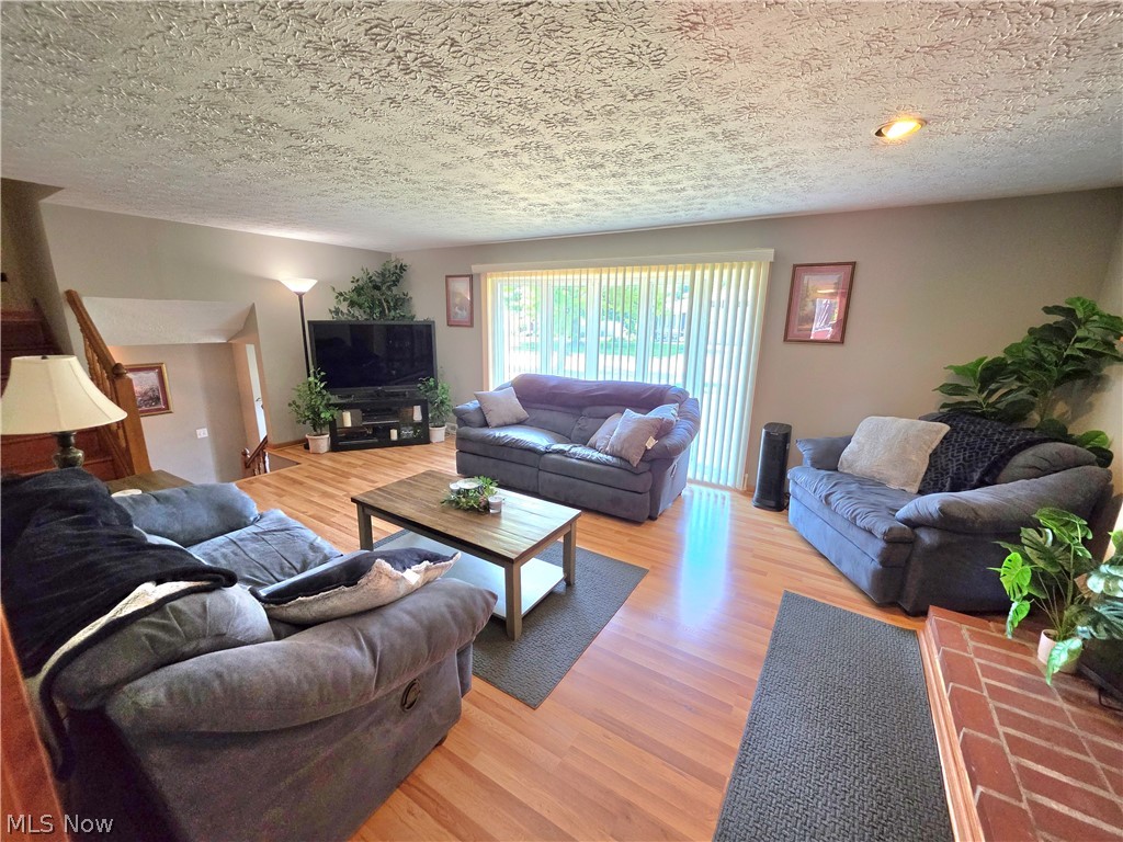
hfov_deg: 106.2
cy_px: 421
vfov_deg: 89.9
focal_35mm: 13
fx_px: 422
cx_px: 562
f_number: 1.9
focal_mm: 2.2
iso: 250
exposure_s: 1/120
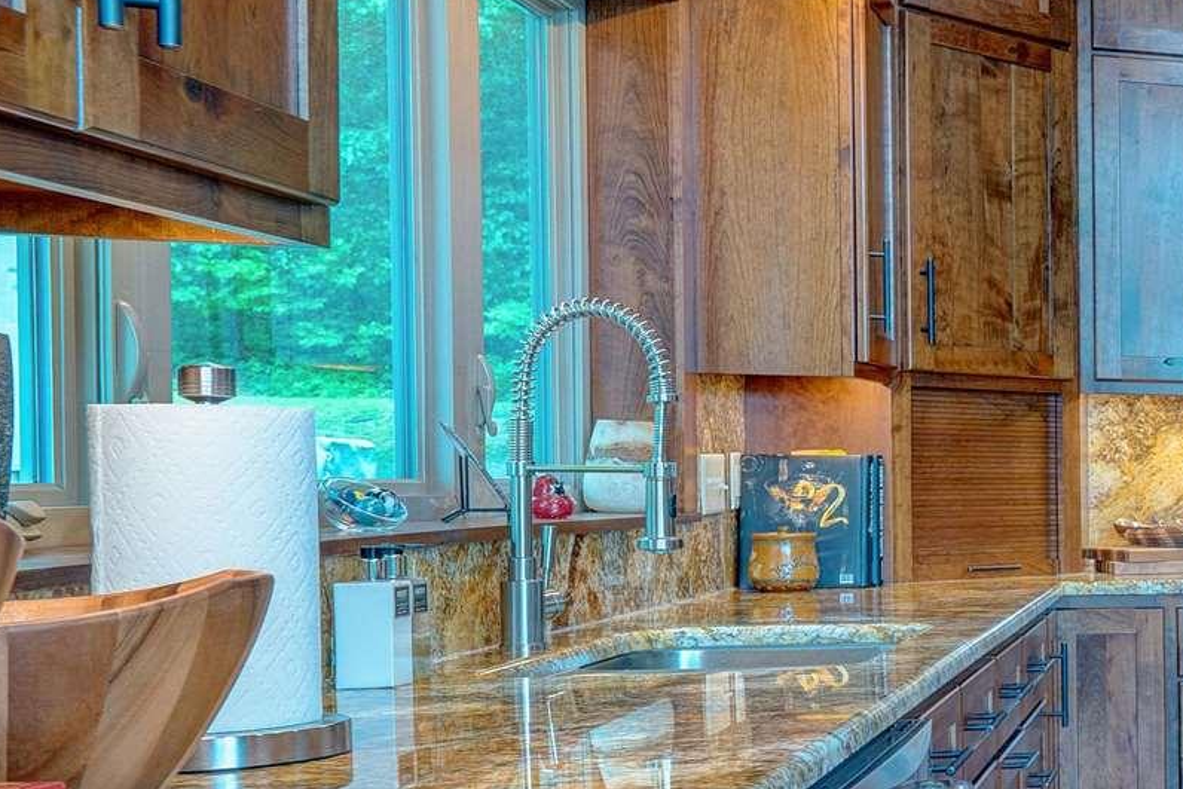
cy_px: 435
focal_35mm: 54
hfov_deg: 24.4
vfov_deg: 25.1
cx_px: 1942
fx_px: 1775
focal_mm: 14
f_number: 5.6
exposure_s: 1/1.25
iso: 100
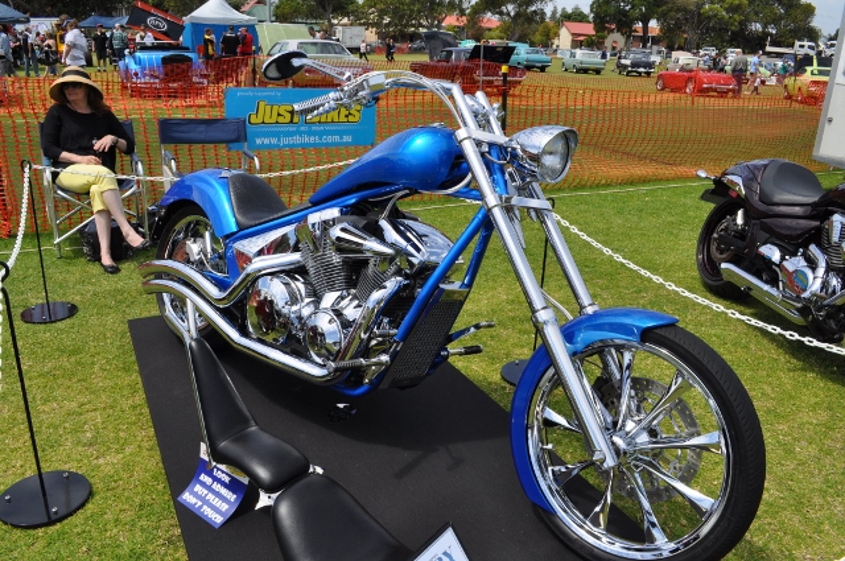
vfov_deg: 47.8
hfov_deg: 67.4
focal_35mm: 27
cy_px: 280
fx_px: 633
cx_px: 422
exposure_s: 1/640
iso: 500
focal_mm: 18
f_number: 13
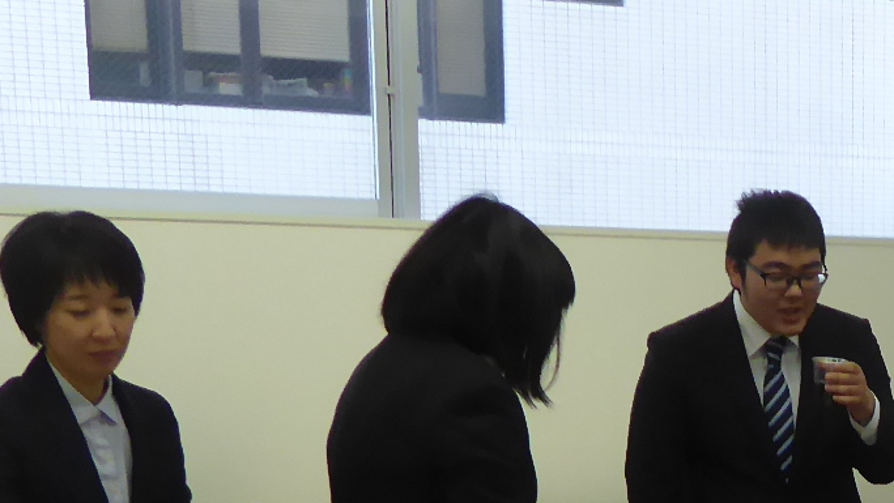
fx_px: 2418
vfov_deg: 11.2
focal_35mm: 102
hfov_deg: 19.9
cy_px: 841
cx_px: 1019
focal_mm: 4.3
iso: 250
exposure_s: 1/125
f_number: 3.3
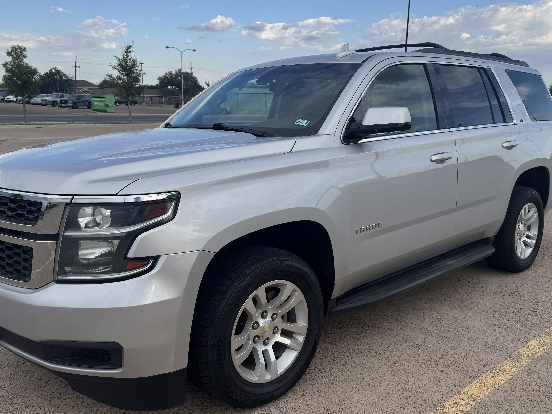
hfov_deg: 56.8
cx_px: 292
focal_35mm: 32
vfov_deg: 44.2
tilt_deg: -9.5
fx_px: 510
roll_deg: -0.5
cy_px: 200
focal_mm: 6.76
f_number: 1.78
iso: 80
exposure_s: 1/2252
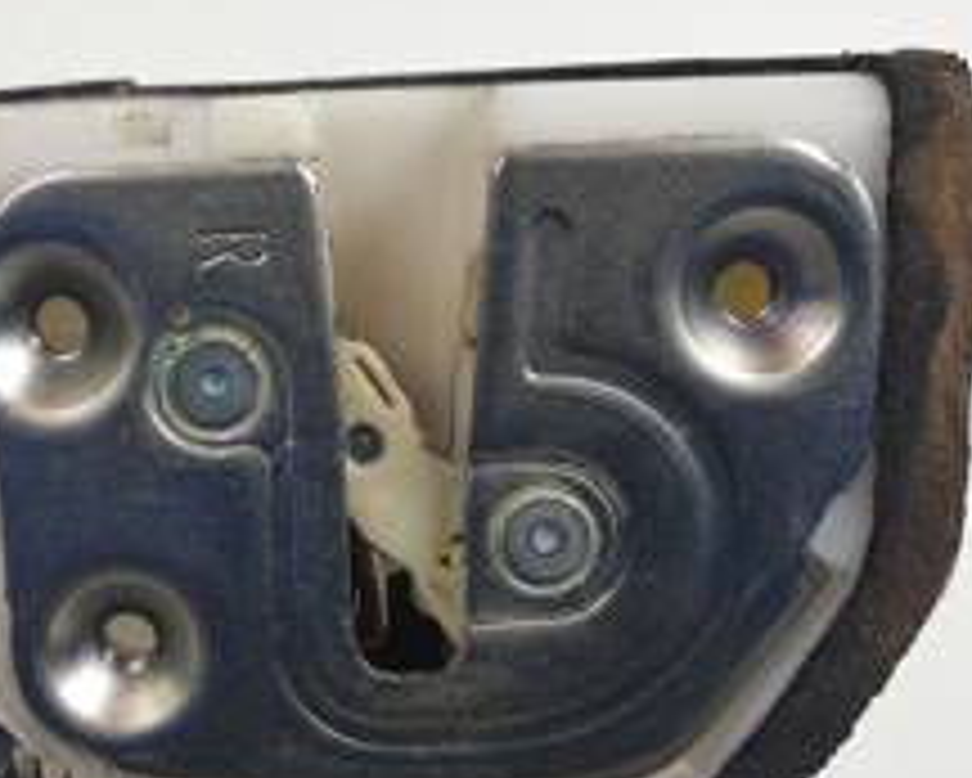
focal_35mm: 47
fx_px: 1353
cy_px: 544
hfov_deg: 38.4
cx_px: 225
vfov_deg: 31.7
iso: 50
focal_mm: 4.3
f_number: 2.4
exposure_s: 1/147
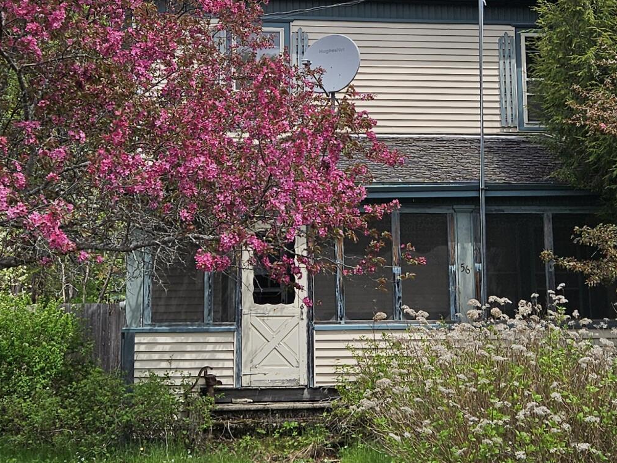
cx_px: 360
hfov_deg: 28.1
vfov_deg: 20.9
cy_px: 52
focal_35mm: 69
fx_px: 1230
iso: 25
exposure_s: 1/2671
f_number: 1.8
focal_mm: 5.4
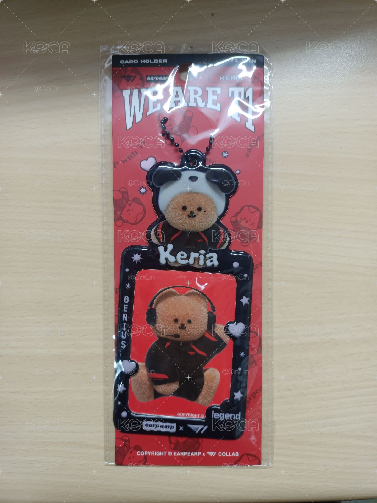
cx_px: 188
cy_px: 252
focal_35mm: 25
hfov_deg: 54.9
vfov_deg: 69.4
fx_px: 363
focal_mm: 4.71
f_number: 1.79
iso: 1142
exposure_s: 1/30
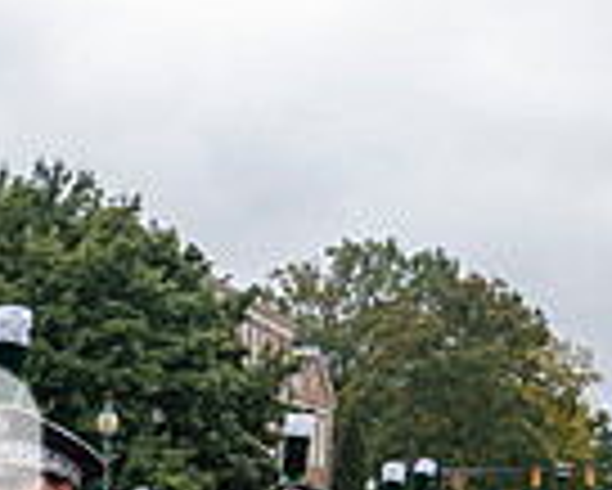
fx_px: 1740
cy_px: 573
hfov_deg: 17.9
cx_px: -297
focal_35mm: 96
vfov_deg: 15.5
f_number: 4
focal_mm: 24
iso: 500
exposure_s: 1/1600
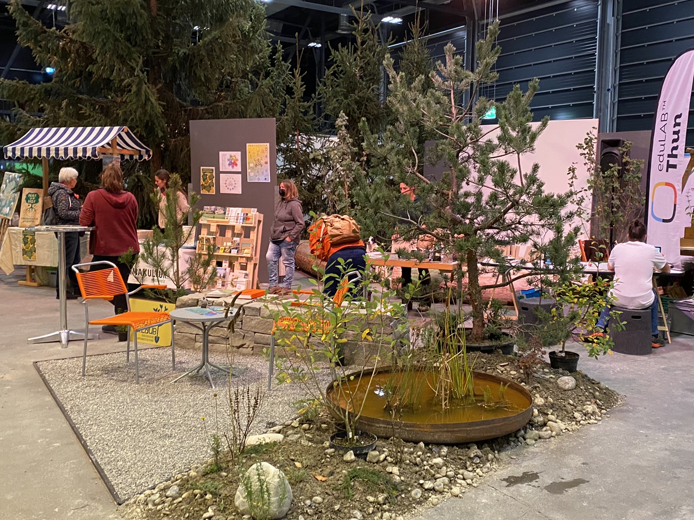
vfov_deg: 40.7
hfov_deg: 52.5
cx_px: 380
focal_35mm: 35
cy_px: 256
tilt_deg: -7.3
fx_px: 702
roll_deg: -0.5
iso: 500
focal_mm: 4.25
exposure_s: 1/59
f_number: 1.8
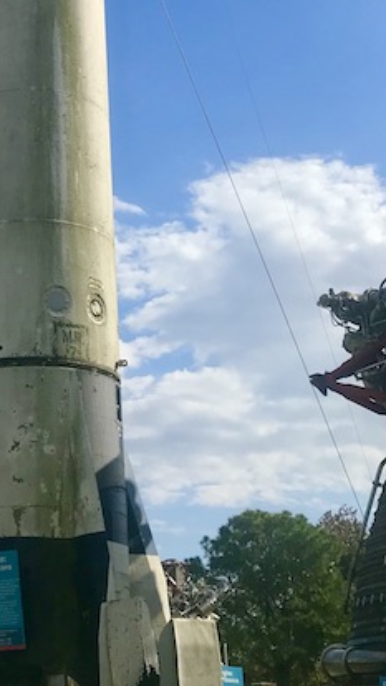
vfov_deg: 33.9
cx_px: 48
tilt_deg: +30.2
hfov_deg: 20.0
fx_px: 1073
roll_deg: +0.8
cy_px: 96
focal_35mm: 59
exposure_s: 1/4167
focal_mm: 3.99
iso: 20
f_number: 1.8
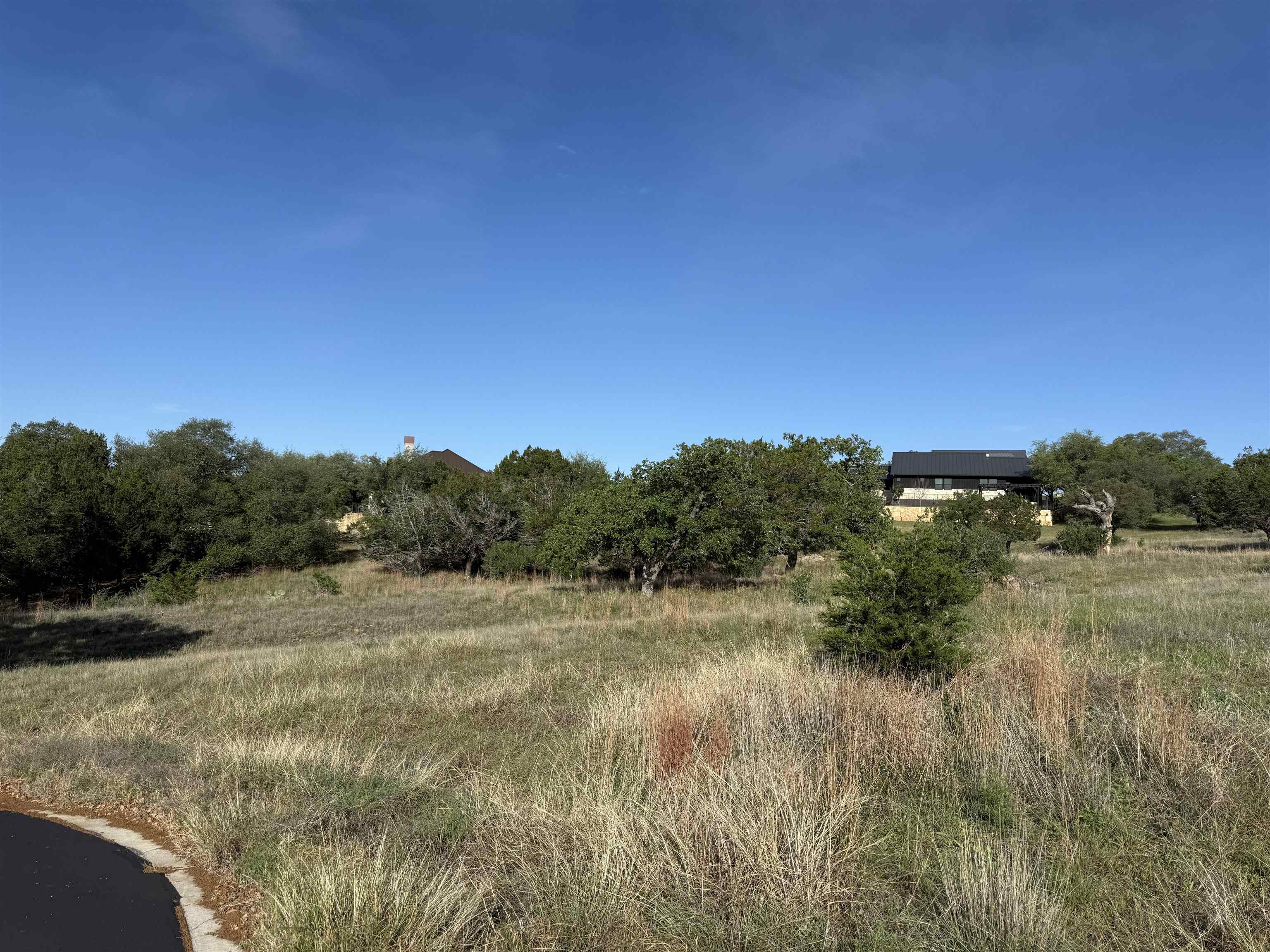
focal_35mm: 24
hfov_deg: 71.6
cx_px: 635
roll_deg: -1.7
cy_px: 476
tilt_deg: +4.9
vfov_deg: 56.8
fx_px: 881
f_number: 1.78
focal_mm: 6.76
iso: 80
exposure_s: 1/5714
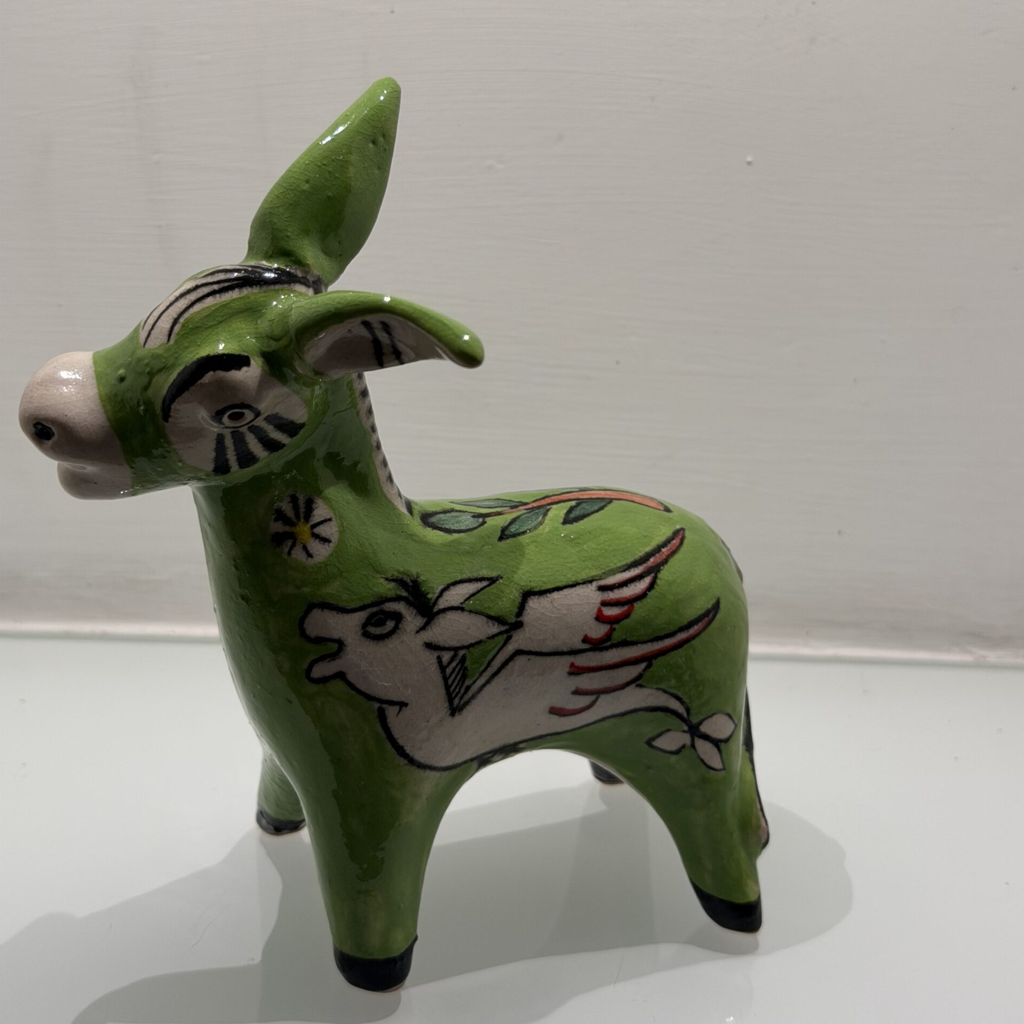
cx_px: 514
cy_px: 413
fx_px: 1908
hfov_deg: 30.0
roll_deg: -2.7
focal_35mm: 57
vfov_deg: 30.0
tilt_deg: -20.6
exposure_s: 1/121
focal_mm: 6.76
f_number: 1.78
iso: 50
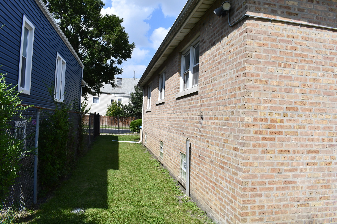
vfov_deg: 46.4
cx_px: 168
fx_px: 262
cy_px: 109
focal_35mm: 28
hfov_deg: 65.5
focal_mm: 18
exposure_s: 1/800
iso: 800
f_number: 14
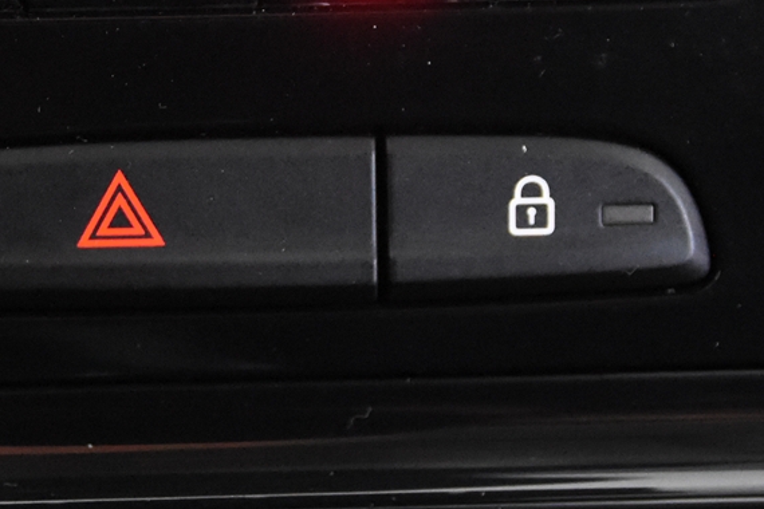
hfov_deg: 13.1
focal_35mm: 157
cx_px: 249
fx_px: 3325
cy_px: 244
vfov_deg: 8.8
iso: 5600
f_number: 3.3
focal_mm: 31
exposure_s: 1/50
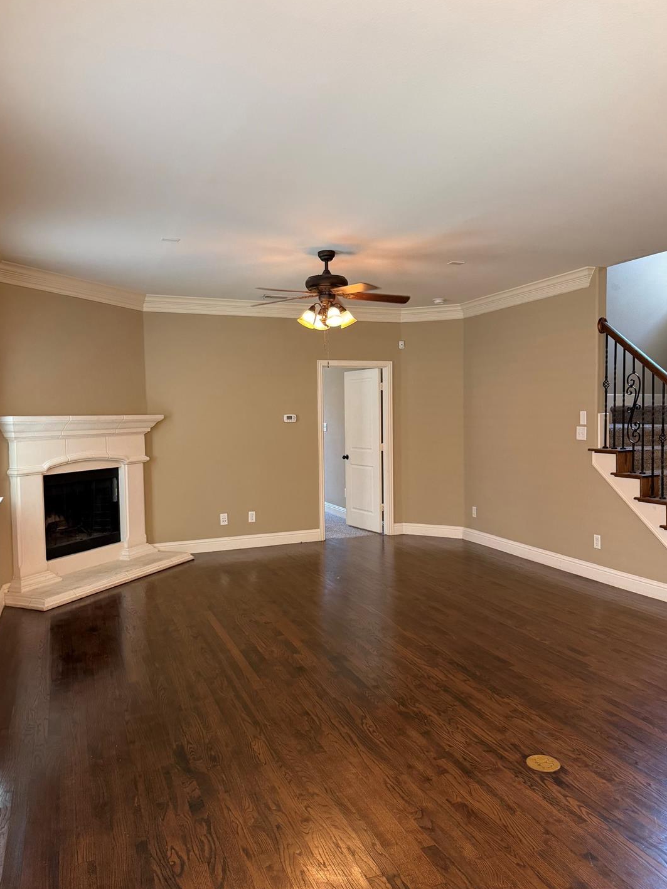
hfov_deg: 53.0
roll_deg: +0.5
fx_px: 668
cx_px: 337
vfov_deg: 67.3
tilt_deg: -2.2
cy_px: 444
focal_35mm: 26
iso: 250
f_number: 1.78
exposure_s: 1/60
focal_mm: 6.76
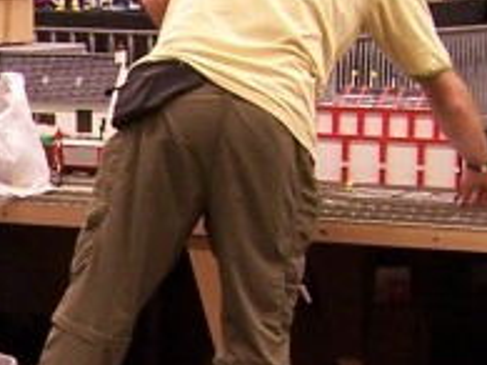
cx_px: -287
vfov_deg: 7.3
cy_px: 552
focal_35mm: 200
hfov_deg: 9.6
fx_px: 2812
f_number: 2.8
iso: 80
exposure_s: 1/2
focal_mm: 6.3
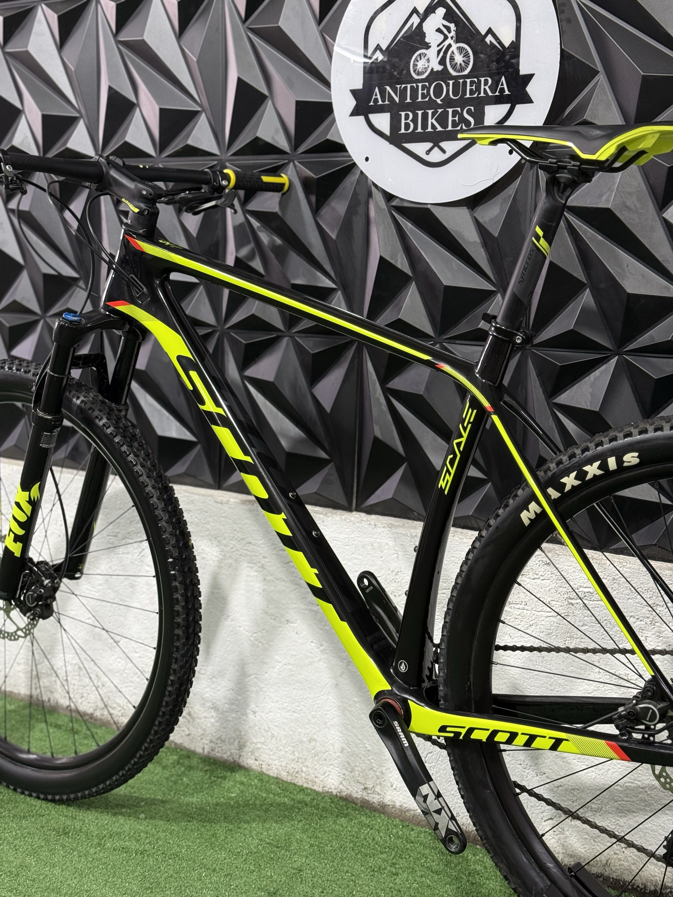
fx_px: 1244
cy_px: 448
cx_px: 336
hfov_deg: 30.3
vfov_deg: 39.7
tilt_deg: -8.1
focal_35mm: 48
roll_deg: -1.8
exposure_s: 1/60
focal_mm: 6.76
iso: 160
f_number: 1.78
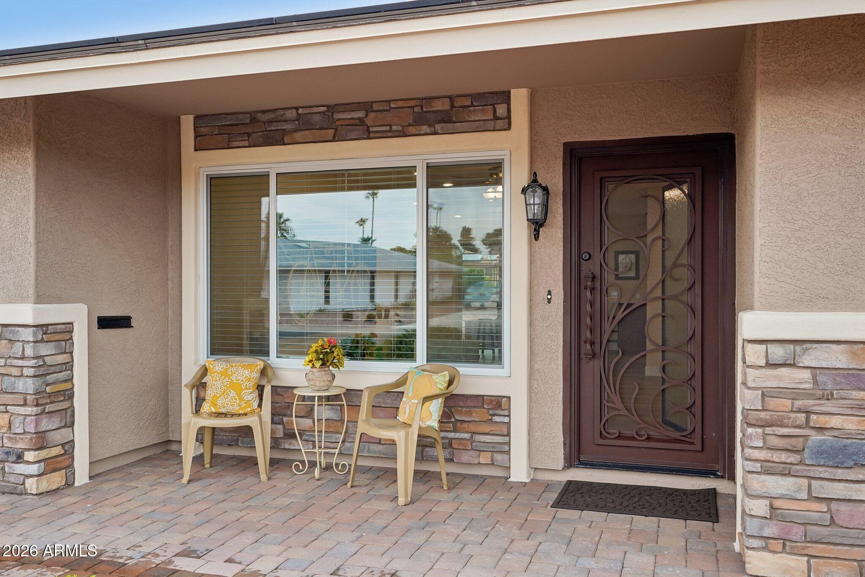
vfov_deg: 41.7
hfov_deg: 59.5
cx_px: 432
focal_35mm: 32
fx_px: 757
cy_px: 288
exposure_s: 1/60
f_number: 8
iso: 400
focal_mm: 31.5
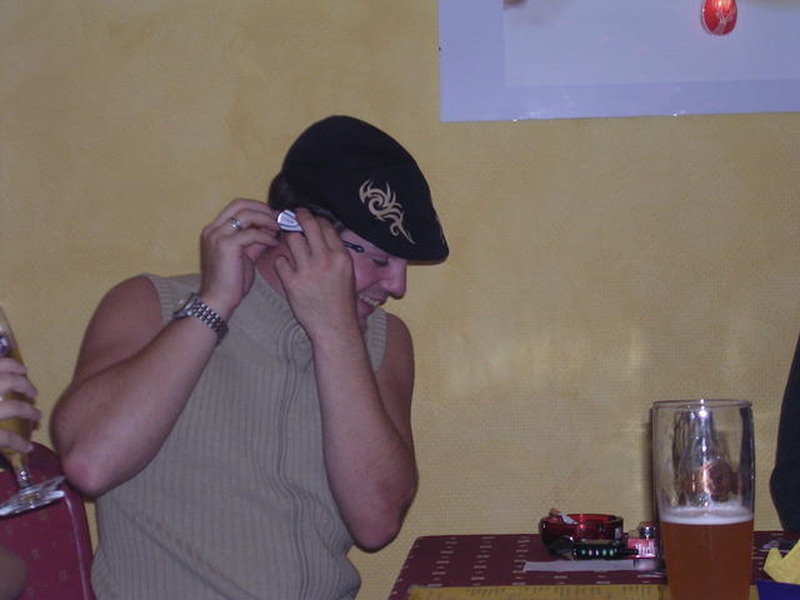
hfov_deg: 24.1
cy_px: 300
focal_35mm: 81
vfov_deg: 18.2
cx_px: 400
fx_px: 1872
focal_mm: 12.3
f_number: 4
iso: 210
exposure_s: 1/60.1
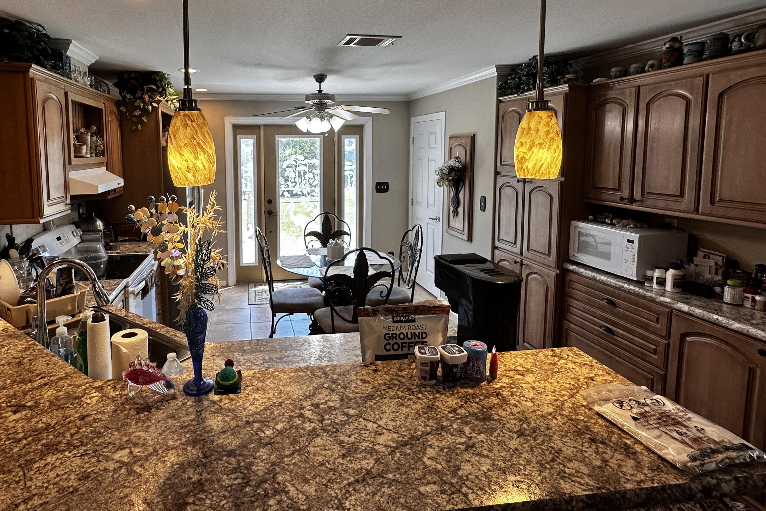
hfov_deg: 82.8
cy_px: 191
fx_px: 426
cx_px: 299
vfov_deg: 61.1
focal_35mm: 20
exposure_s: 1/120
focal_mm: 2.22
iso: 80
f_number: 2.2
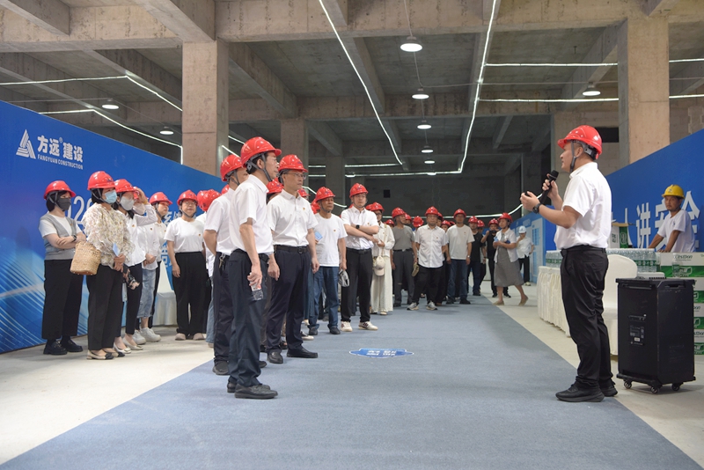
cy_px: 235
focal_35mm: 36
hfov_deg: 53.1
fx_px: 704
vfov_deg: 36.9
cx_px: 352
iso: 800
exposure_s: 1/100
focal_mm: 36
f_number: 5
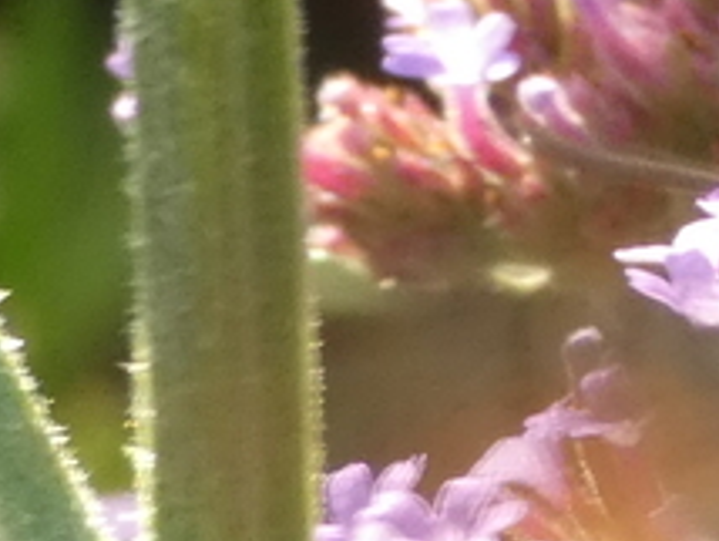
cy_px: 491
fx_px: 14327
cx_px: 1037
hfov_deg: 2.9
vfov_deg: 2.2
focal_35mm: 689
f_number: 5.5
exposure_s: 1/80
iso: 320
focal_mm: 30.9
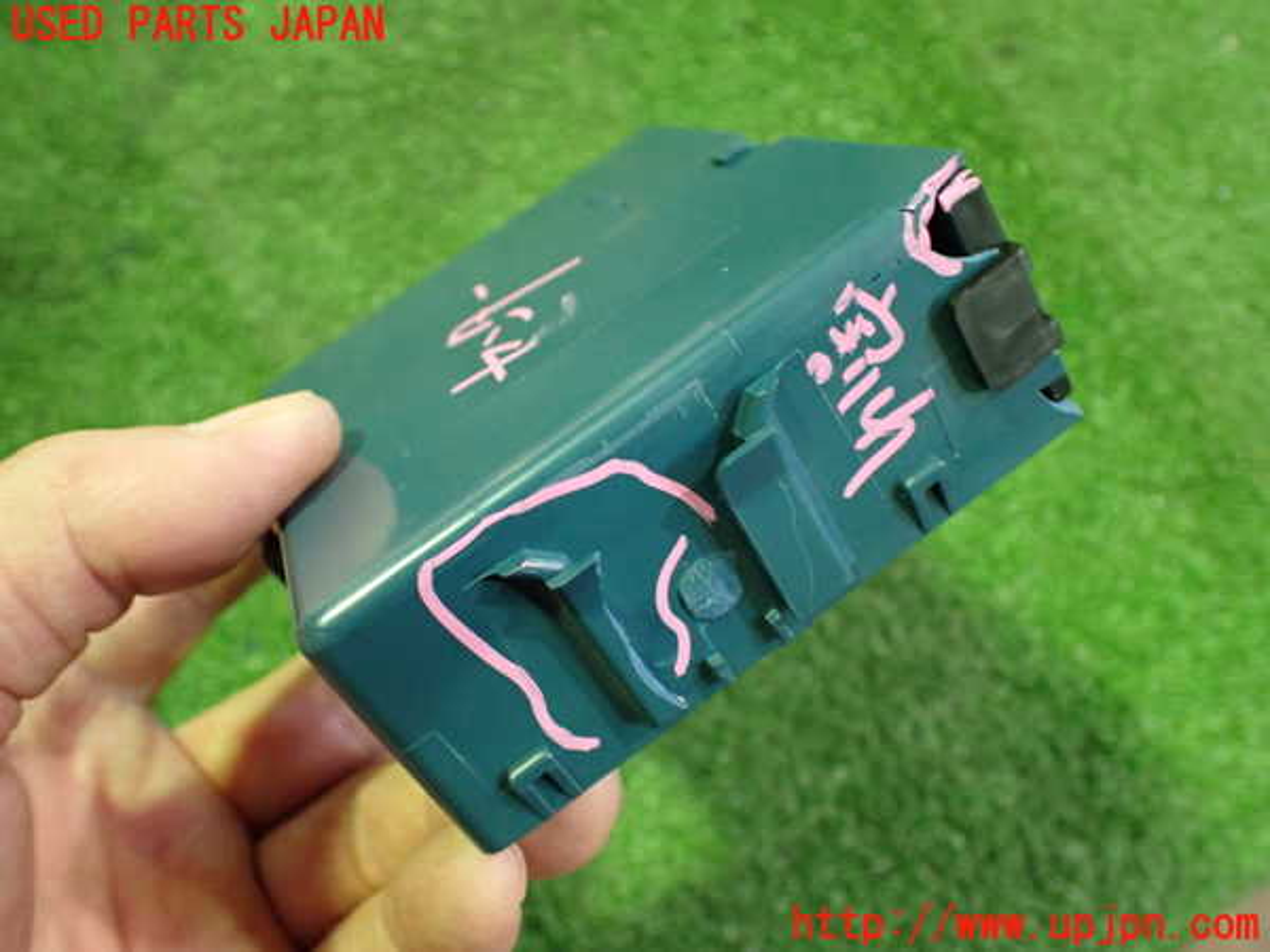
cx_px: 635
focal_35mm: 30
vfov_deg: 46.8
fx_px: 1101
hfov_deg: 60.0
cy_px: 476
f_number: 2.3
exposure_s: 1/30
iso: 800
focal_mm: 5.4
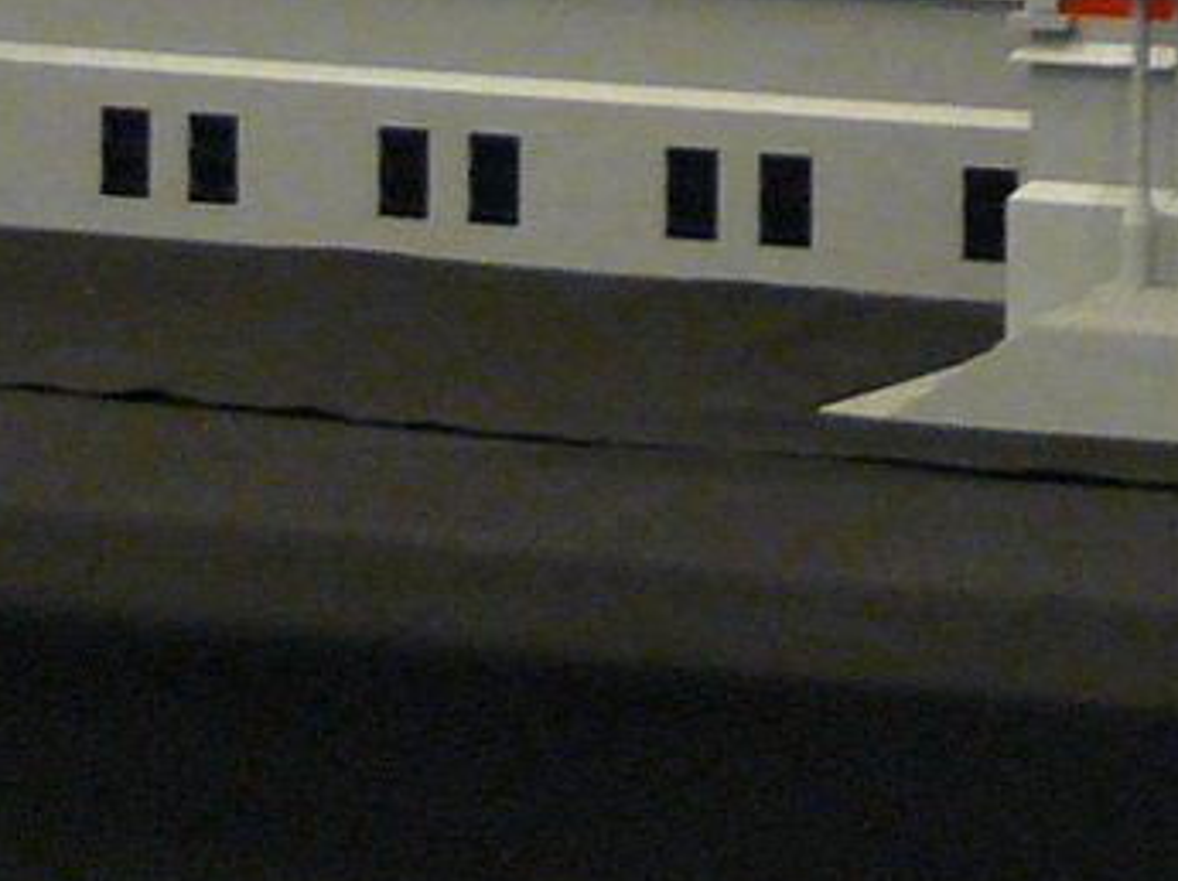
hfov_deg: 8.7
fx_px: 7275
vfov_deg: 6.5
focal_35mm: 214
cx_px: 2394
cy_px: -1427
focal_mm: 6
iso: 200
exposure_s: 1/5
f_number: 2.8
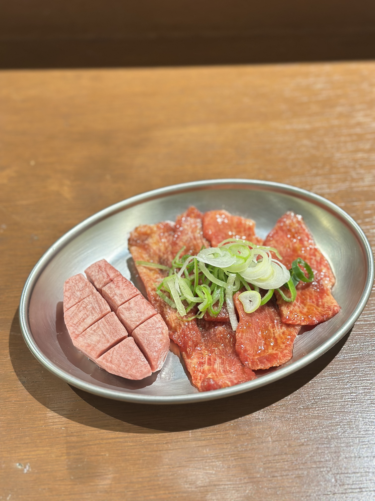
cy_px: 250
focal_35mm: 48
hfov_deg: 30.3
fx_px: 693
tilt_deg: -51.8
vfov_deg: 39.7
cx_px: 188
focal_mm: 6.86
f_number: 1.78
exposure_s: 1/60
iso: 320
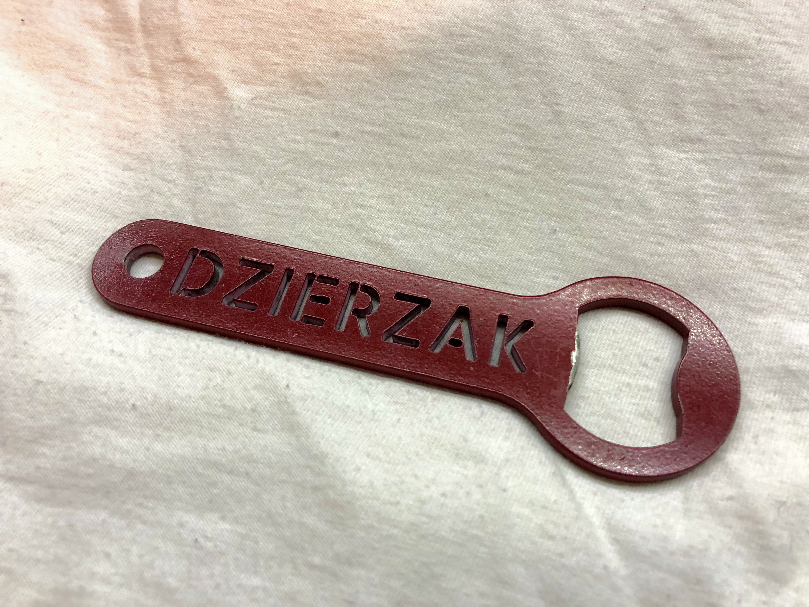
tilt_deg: -65.9
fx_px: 654
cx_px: 404
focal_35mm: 28
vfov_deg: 49.7
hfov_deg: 63.4
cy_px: 304
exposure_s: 1/30
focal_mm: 4
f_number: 1.8
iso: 32
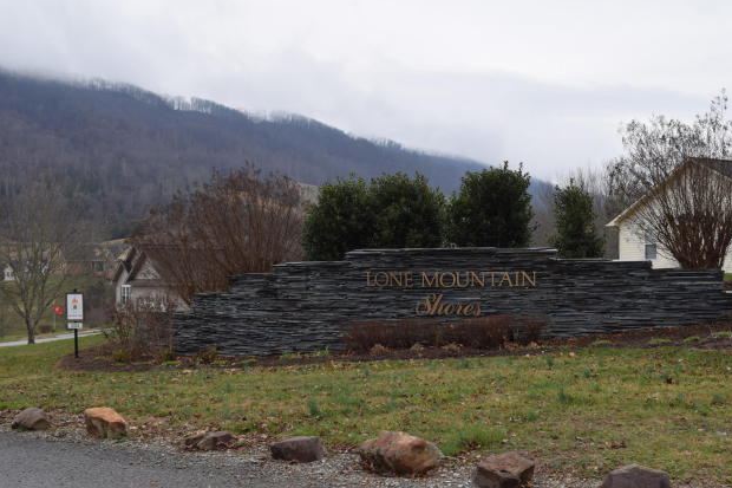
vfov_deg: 30.7
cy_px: 280
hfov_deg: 44.7
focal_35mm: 44
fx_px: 886
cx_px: 424
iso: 100
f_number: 8
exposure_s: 1/200
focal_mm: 25
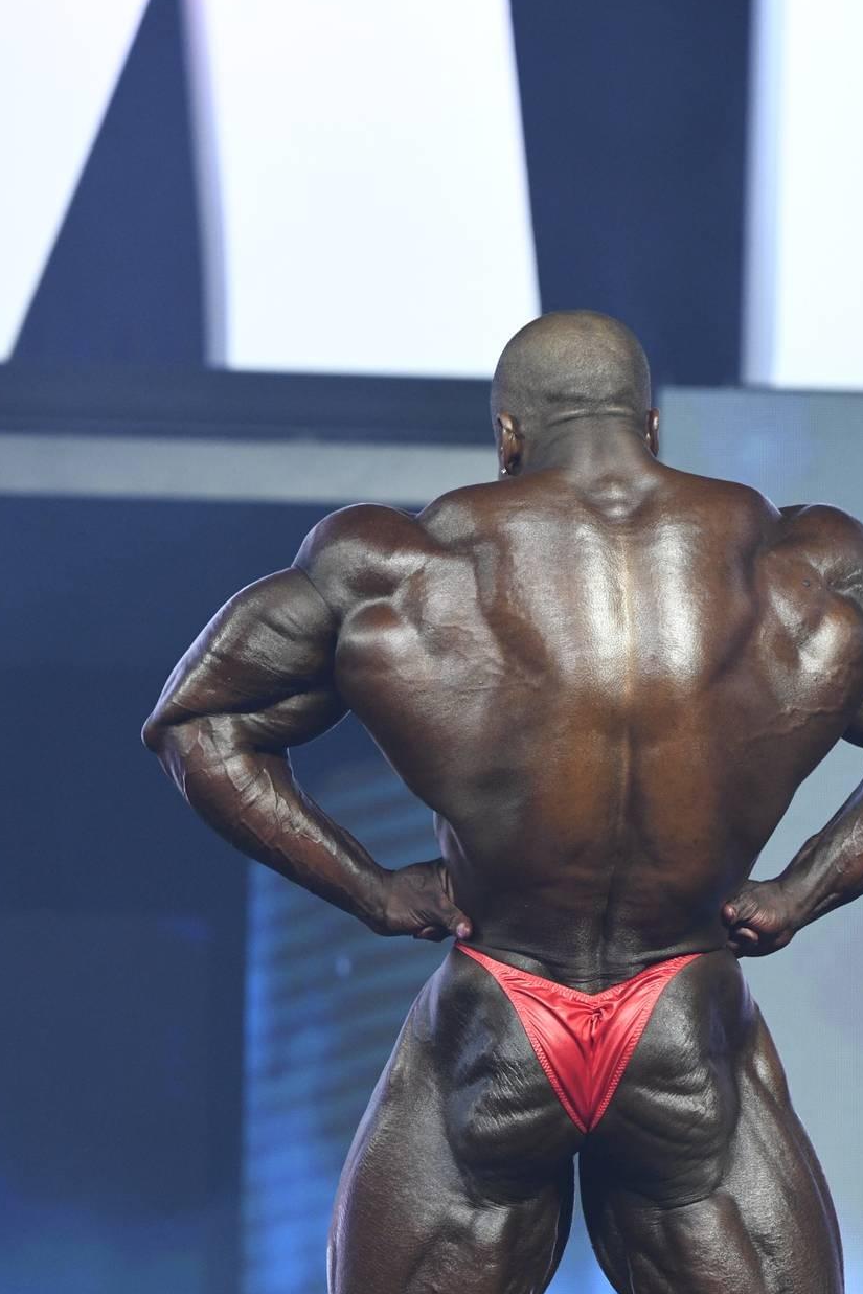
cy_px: 909
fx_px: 13947
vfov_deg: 5.3
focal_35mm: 388
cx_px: 475
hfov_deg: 3.5
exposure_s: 1/250
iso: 3200
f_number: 5.6
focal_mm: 250
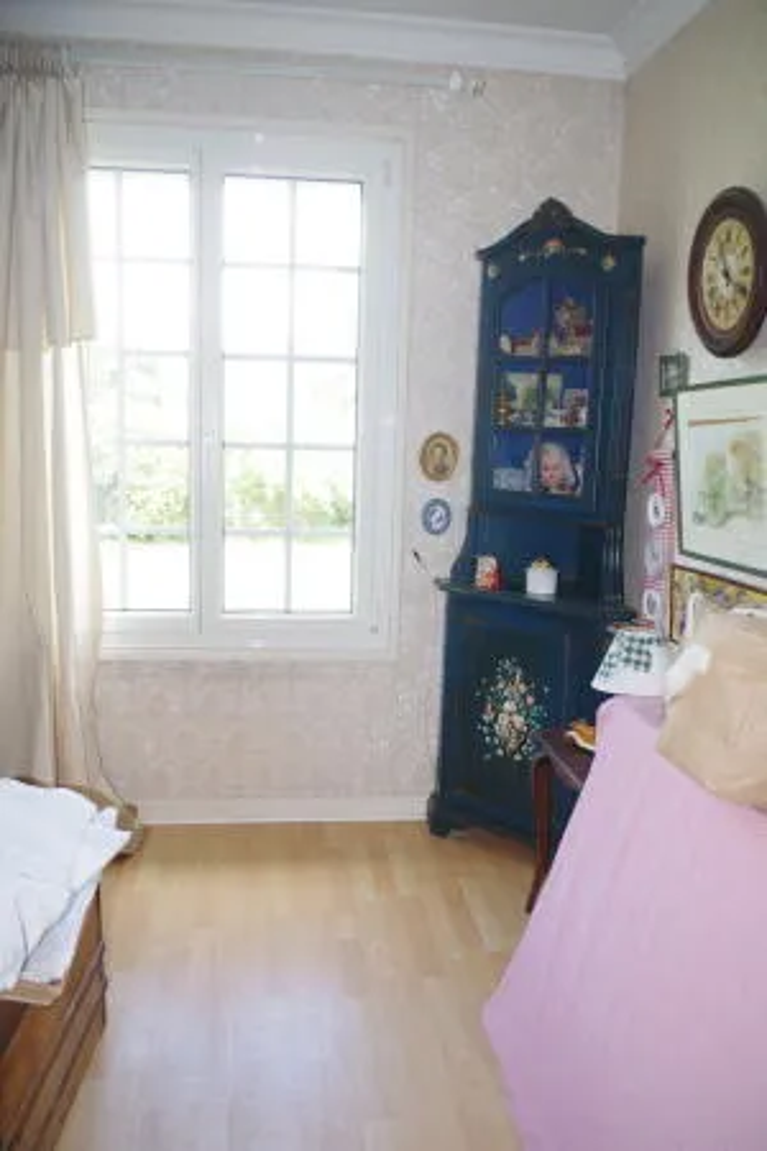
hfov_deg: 47.9
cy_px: 576
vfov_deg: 67.4
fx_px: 863
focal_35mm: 27
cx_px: 384
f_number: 4
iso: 400
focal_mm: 18
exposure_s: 1/50
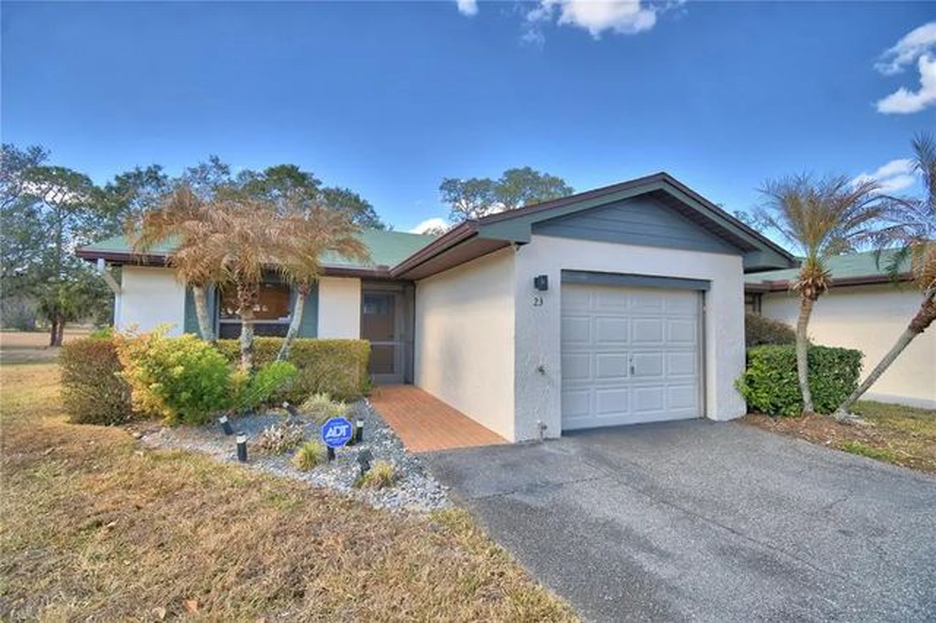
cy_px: 312
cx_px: 468
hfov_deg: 100.4
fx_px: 390
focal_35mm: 15
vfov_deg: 77.3
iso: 100
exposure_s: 1/640
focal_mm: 10
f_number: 4.5
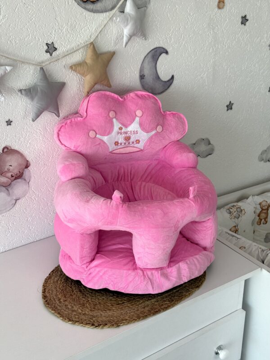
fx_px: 499
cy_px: 180
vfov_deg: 39.7
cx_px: 135
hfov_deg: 30.3
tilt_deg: -24.1
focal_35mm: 48
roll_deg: +0.1
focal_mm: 6.76
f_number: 1.78
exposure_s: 1/425
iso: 64
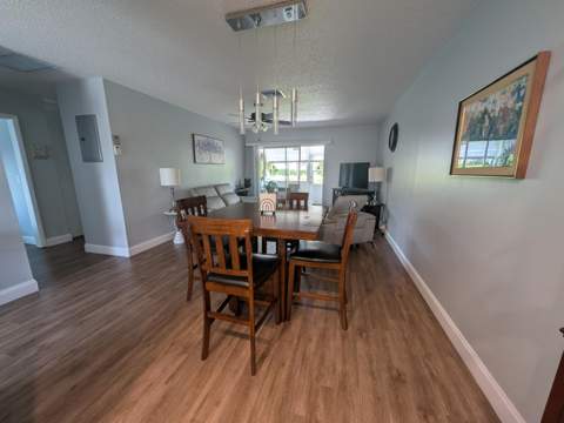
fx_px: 196
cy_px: 212
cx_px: 282
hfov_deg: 110.5
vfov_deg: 94.5
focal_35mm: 12
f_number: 1.7
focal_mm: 2.02
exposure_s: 1/40
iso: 61
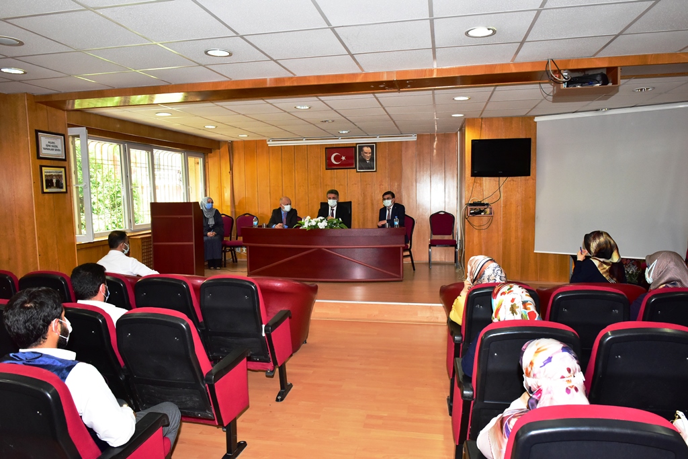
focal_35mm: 24
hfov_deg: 73.7
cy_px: 230
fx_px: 459
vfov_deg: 53.1
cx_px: 344
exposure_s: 1/60
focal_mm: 24
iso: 3200
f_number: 10
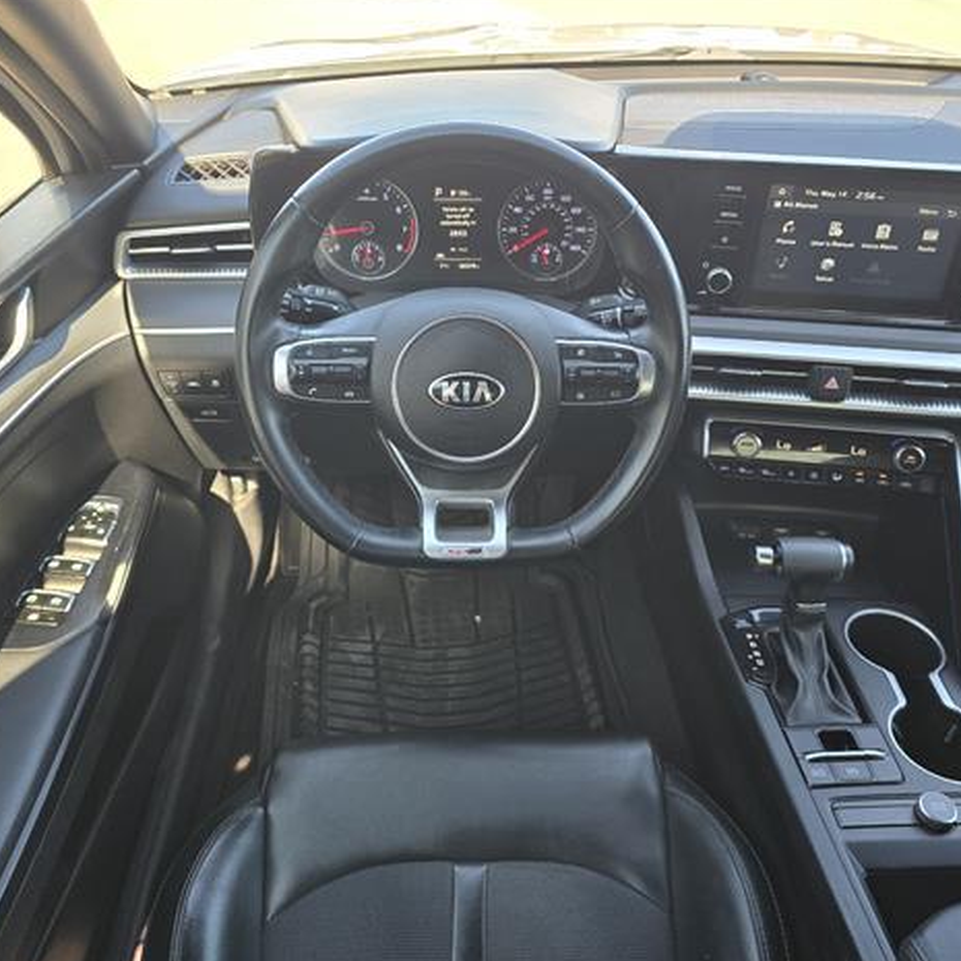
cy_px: 484
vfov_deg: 57.3
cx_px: 482
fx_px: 879
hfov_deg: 57.3
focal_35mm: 28
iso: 160
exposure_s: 1/182
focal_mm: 6.3
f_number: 1.7
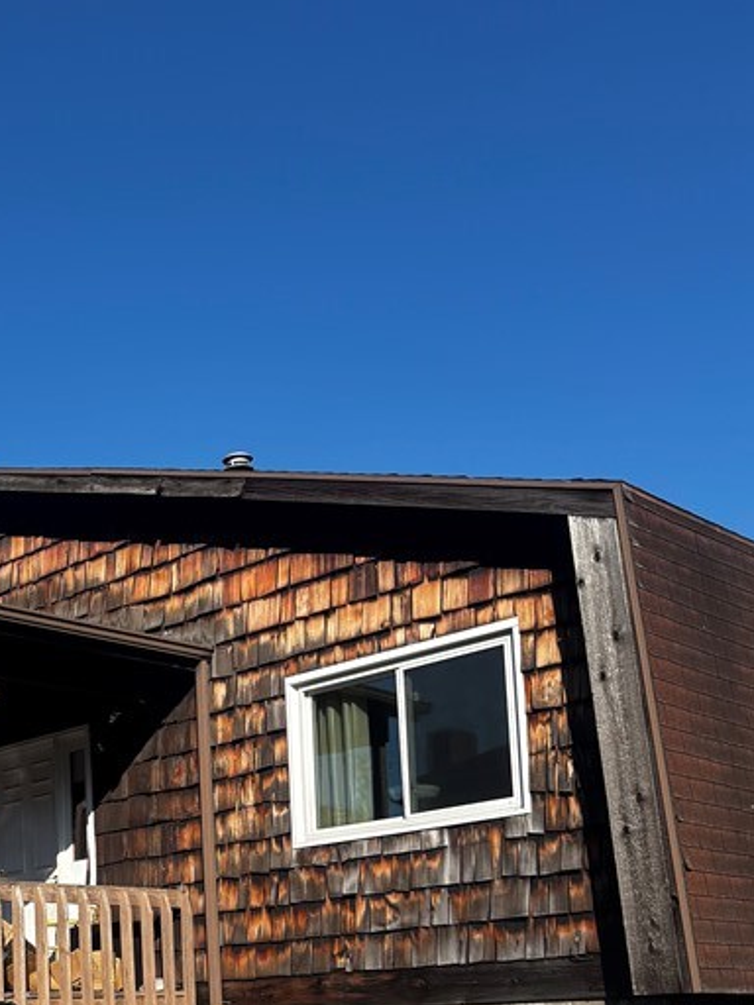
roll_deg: +2.0
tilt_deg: +2.4
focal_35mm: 52
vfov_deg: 35.3
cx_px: 39
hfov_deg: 26.8
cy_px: 848
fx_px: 1510
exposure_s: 1/2639
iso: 50
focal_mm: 5.96
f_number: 1.6
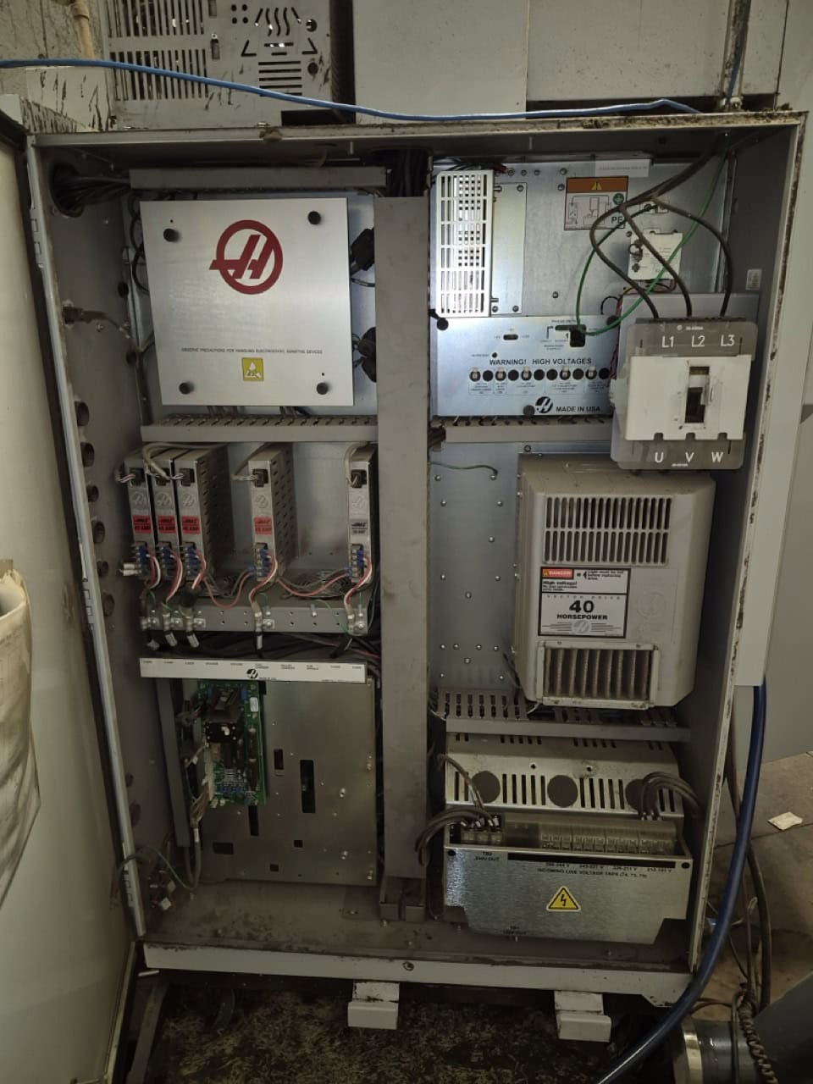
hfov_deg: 58.9
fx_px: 720
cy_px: 542
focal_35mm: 23
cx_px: 406
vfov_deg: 73.9
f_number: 1.8
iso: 125
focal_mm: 5.4
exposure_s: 1/17
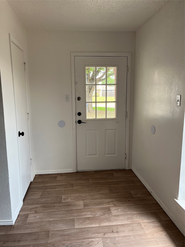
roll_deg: +0.8
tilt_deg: -6.3
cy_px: 124
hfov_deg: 53.1
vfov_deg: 67.3
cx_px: 92
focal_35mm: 26
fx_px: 185
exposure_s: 1/164
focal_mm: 5.1
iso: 50
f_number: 1.6
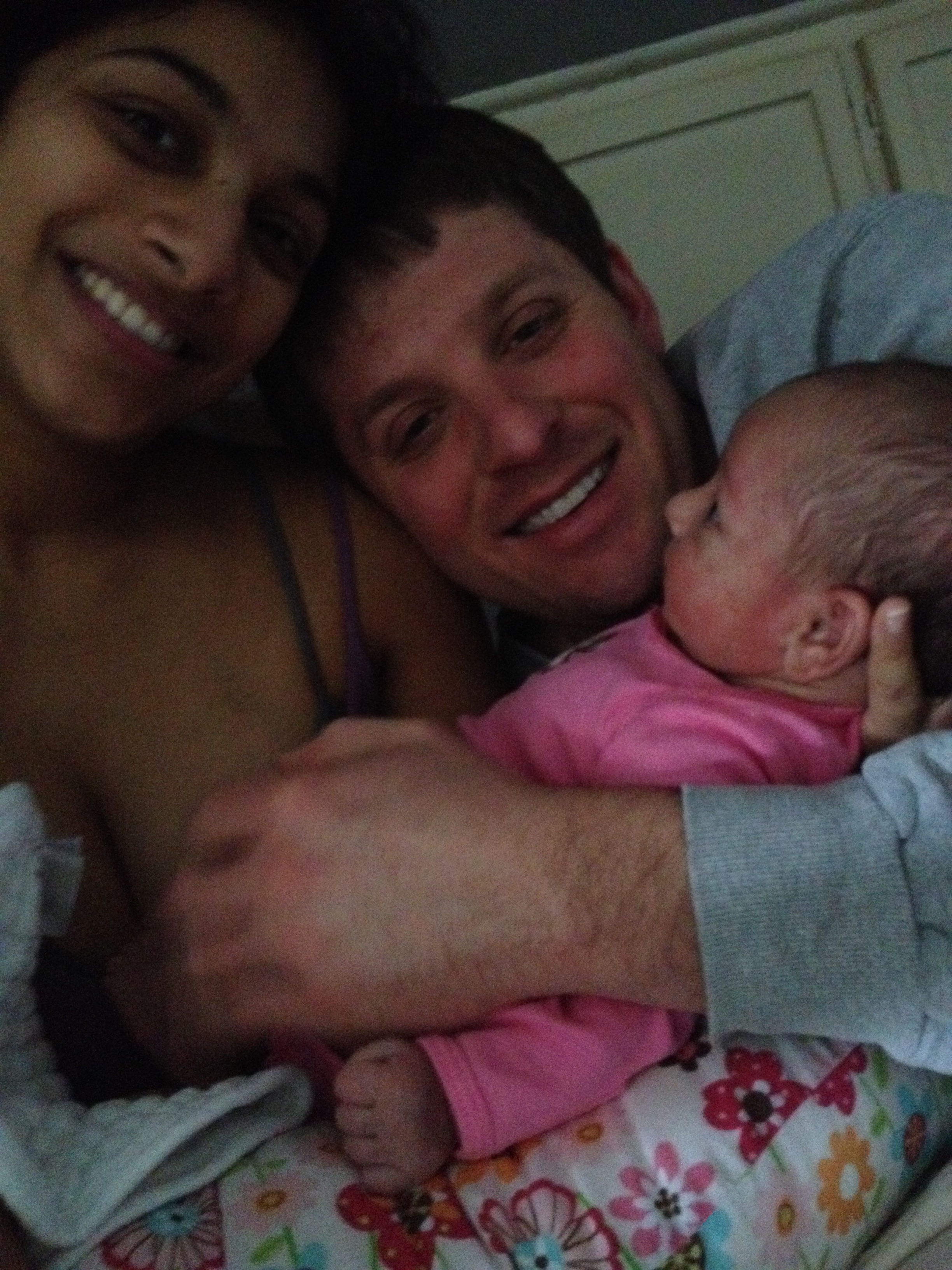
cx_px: 476
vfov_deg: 52.6
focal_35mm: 35
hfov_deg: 40.7
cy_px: 635
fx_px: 1283
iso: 800
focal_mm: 4.28
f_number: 2.4
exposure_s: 1/15
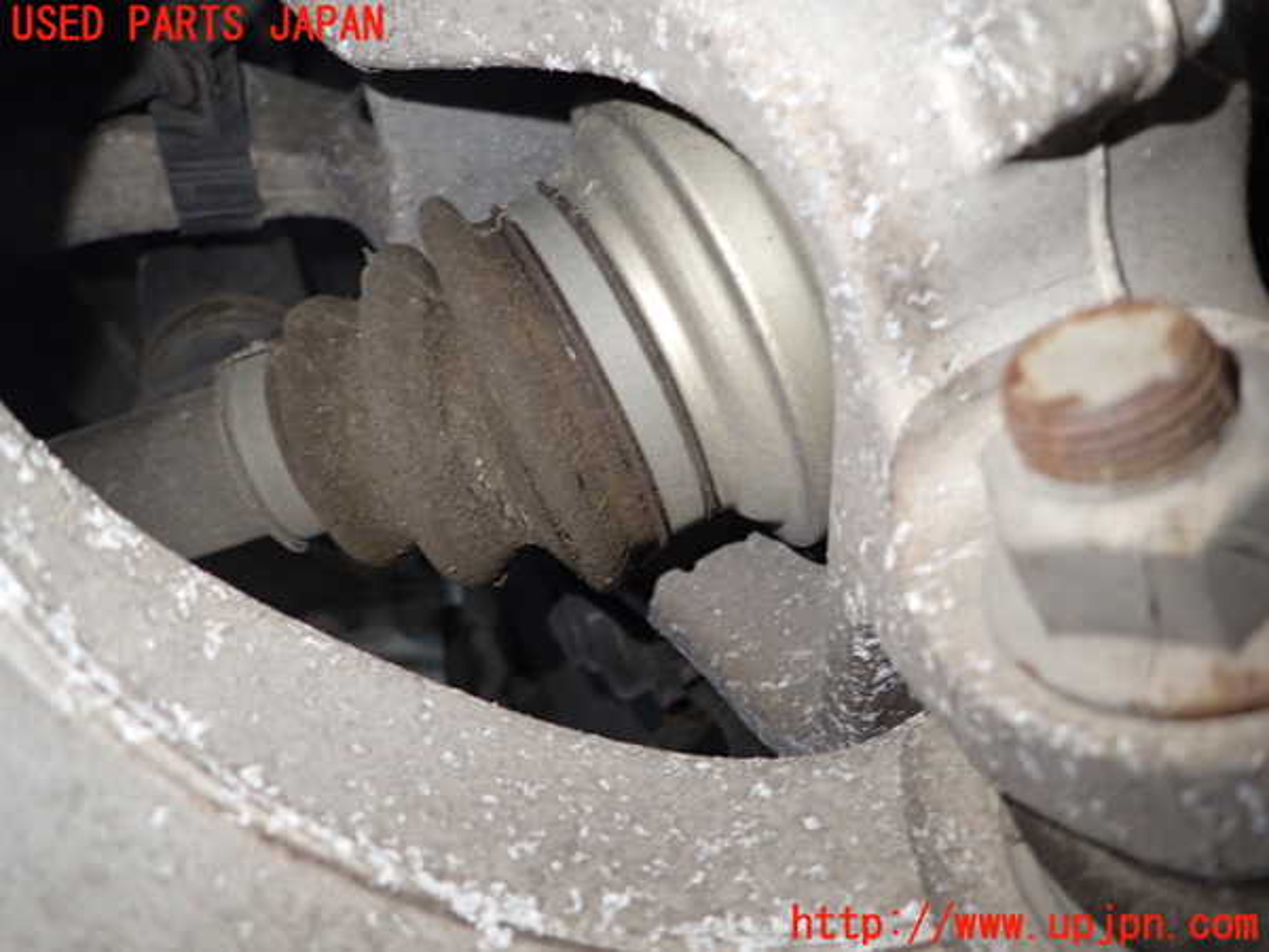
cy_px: 476
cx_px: 634
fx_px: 916
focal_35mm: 25
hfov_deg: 69.4
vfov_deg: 54.9
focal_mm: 4.5
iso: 250
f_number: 2
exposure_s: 1/30
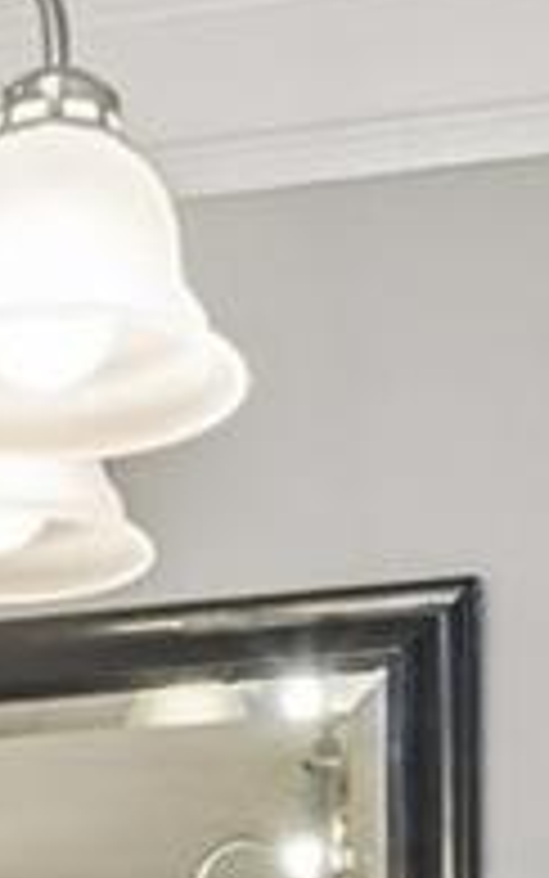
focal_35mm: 134
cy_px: 1652
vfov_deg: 13.7
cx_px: -518
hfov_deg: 9.2
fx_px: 3205
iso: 400
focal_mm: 16
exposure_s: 1/10
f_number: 8
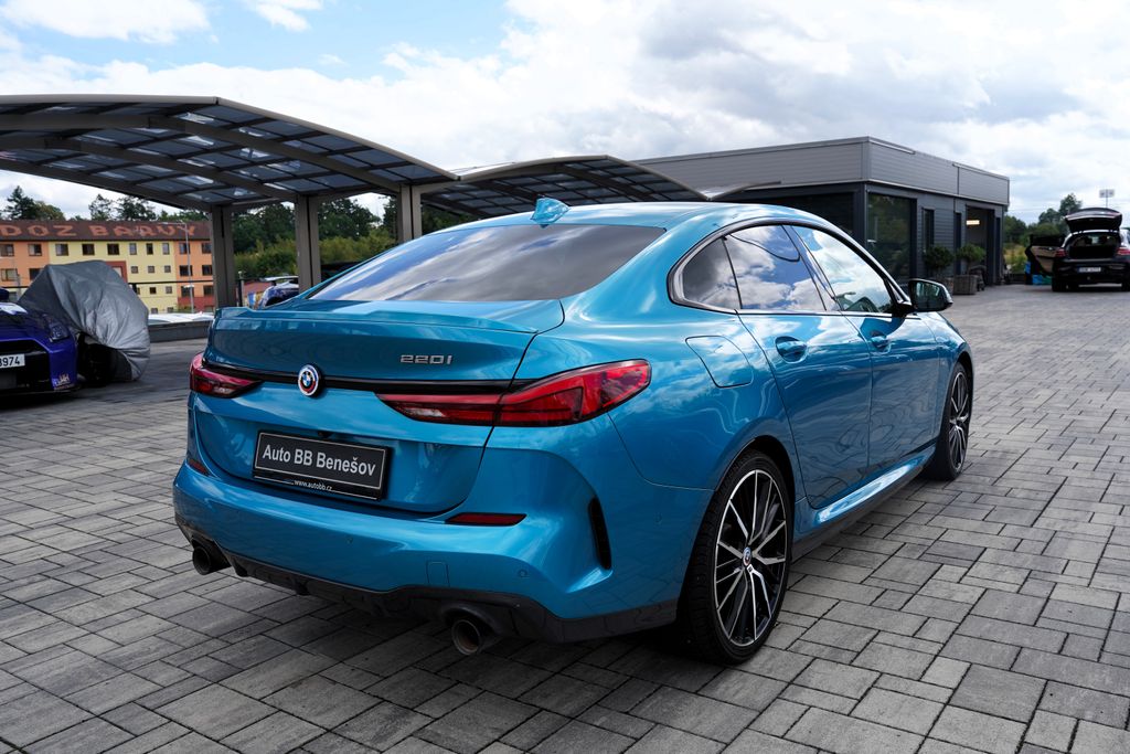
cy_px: 377
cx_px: 565
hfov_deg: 63.7
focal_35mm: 29
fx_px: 910
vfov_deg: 45.0
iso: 100
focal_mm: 29
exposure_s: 1/200
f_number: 8
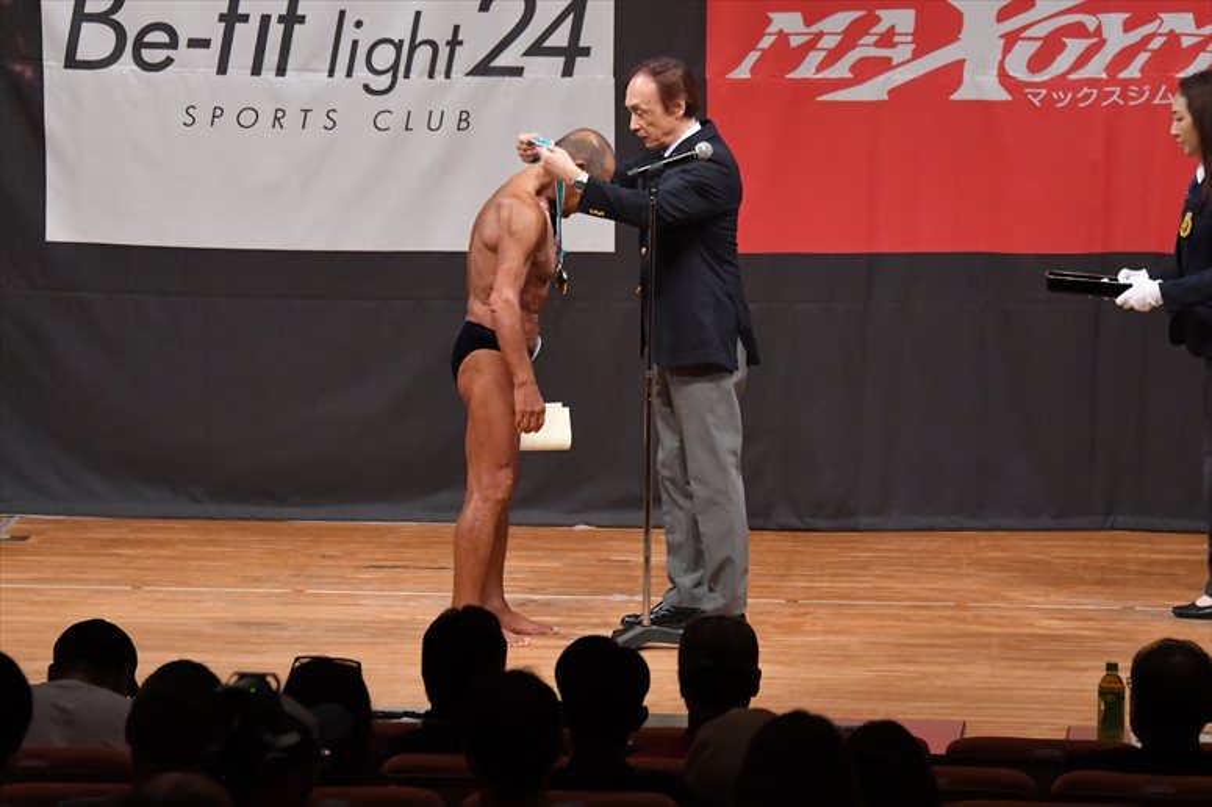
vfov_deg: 6.1
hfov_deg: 9.2
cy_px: 404
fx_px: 7571
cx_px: 606
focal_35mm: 225
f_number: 5.6
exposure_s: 1/400
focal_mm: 150
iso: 6400
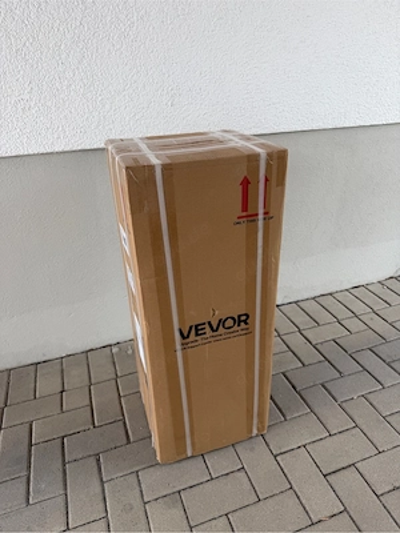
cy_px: 266
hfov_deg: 56.8
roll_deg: +2.1
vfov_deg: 71.6
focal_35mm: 24
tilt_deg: -28.9
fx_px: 370
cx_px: 200
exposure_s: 1/361
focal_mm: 6.76
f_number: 1.78
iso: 80
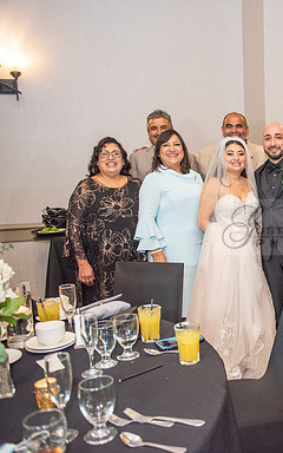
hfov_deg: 30.6
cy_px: 227
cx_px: 315
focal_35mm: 37
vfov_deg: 52.7
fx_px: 457
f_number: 2.8
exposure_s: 1/200
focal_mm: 24
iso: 1600
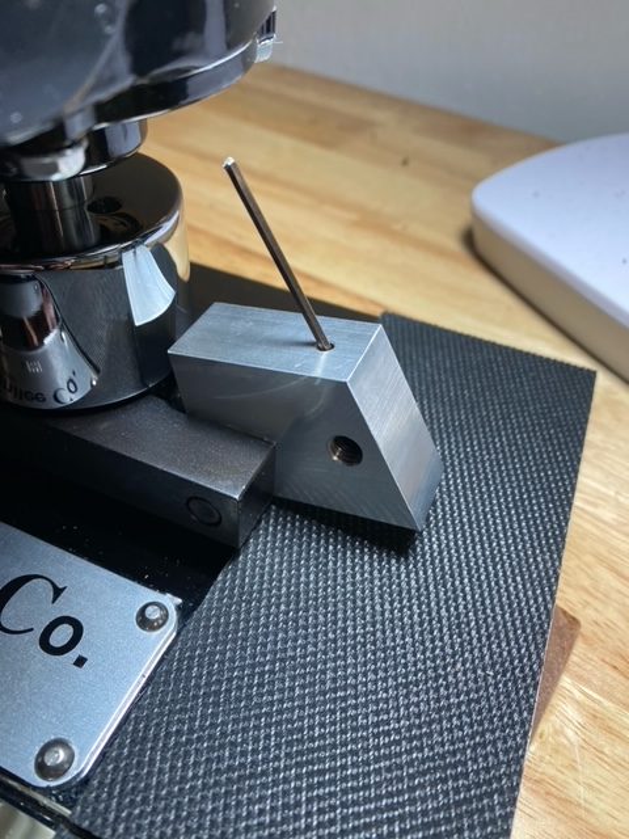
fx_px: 630
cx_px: 314
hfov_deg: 53.1
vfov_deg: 67.3
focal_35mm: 26
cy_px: 420
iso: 125
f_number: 1.8
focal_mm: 4.25
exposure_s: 1/120
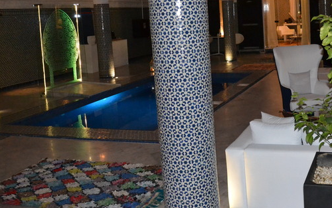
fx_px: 398
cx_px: 264
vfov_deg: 28.8
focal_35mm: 44
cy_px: 53
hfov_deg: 43.2
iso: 3200
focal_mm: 18
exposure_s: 1/60
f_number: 3.5
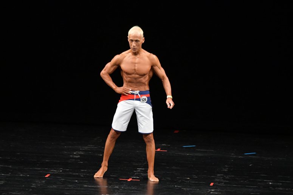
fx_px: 2196
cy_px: 98
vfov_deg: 5.1
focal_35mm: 270
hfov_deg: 7.6
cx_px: 146
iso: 3200
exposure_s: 1/400
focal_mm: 180
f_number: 5.6
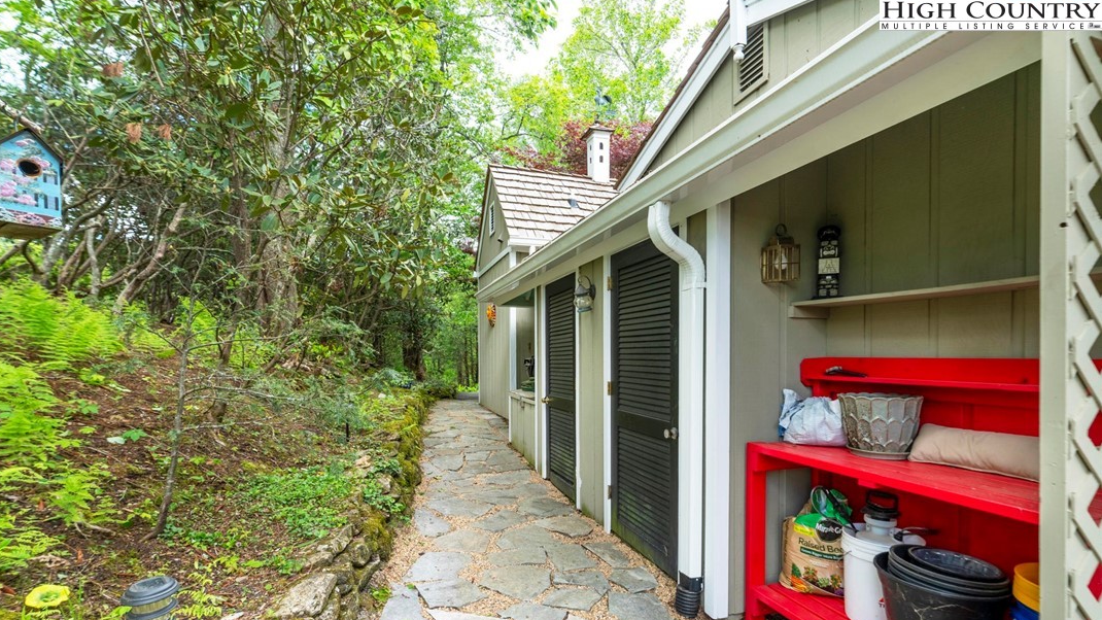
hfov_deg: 95.9
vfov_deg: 63.7
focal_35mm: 17
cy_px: 348
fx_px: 497
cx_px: 544
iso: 100
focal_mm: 16
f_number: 6.3
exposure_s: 1/2000
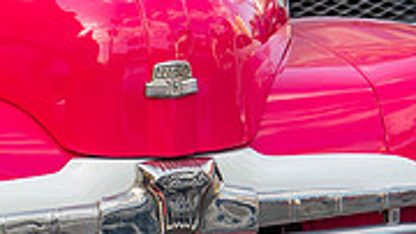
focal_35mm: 279
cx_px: 1
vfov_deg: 4.3
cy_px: -113
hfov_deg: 7.7
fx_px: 3076
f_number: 5.6
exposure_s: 1/125
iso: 100
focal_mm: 70
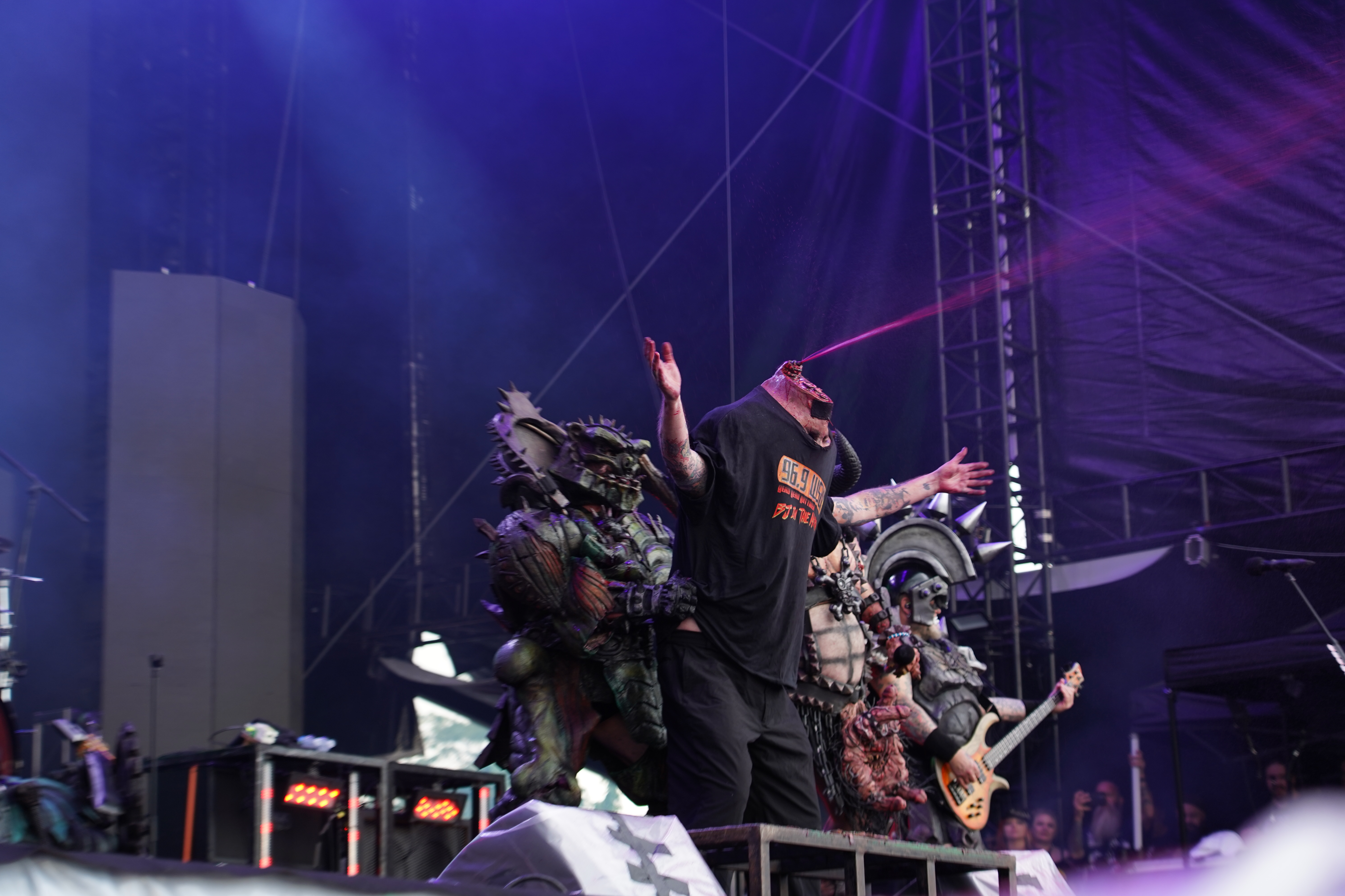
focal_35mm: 75
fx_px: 2802
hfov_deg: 27.0
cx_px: 672
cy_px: 448
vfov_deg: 18.2
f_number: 4
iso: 320
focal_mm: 75
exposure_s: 1/125
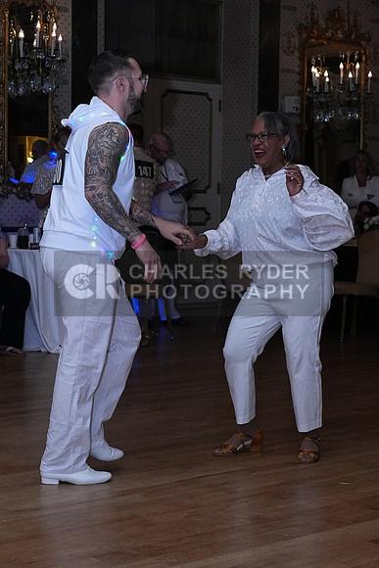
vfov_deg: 29.2
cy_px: 284
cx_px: 190
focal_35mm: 69
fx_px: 1089
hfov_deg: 19.7
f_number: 7.1
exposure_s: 1/200
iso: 5000
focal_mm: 46
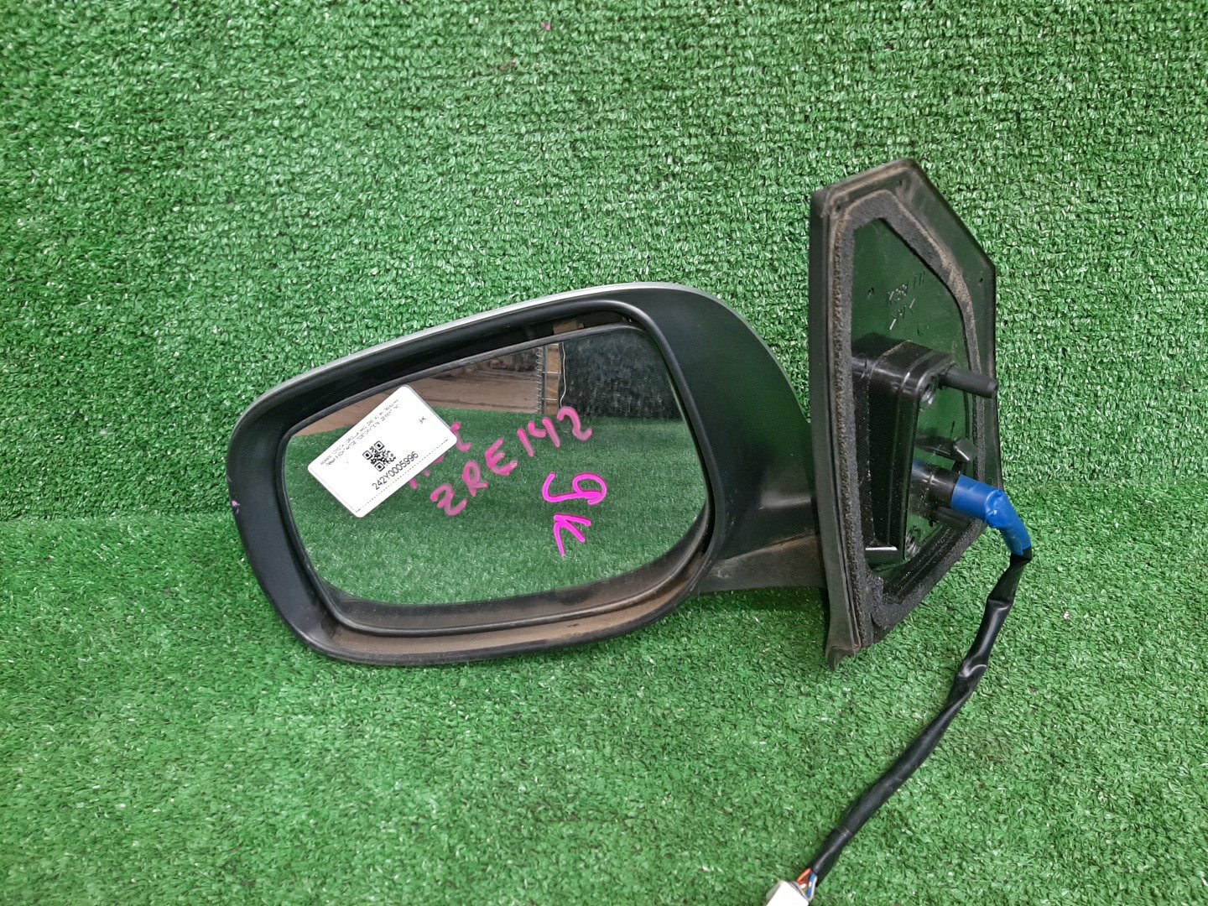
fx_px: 907
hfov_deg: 67.3
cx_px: 604
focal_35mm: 26
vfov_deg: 53.1
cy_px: 453
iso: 76
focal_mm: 3.93
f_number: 1.7
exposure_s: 1/50
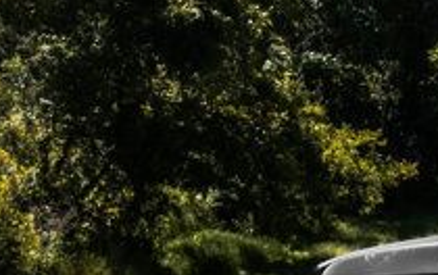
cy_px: 358
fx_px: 1889
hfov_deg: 12.8
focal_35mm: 158
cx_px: 567
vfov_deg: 8.2
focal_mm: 34
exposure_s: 1/1250
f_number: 7.1
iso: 320
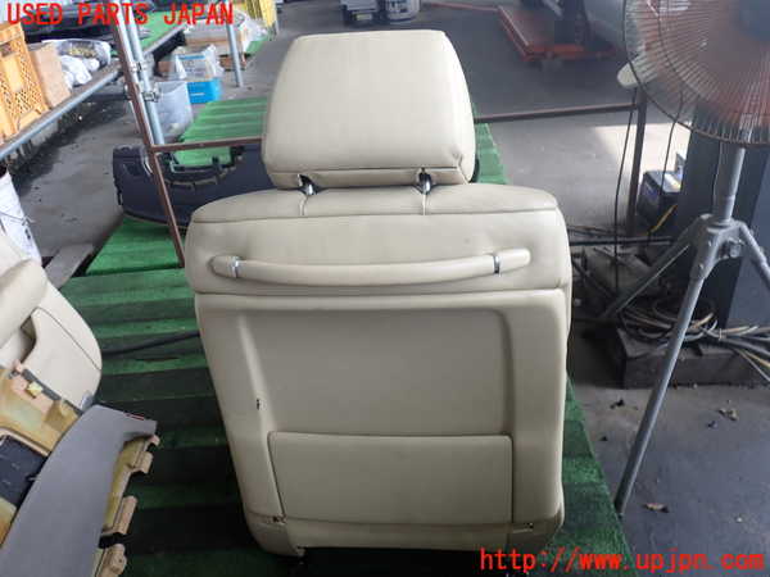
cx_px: 385
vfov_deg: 46.8
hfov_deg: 60.0
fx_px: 667
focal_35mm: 30
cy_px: 288
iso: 125
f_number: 2.3
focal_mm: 5.4
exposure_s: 1/125
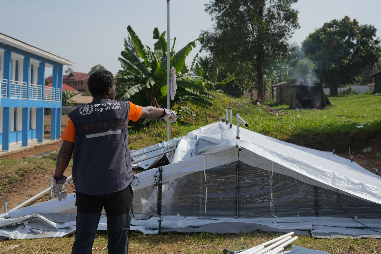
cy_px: 127
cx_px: 190
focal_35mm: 50
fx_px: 529
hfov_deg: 39.6
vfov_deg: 27.0
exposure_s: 1/400
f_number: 5.6
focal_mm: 50
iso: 100
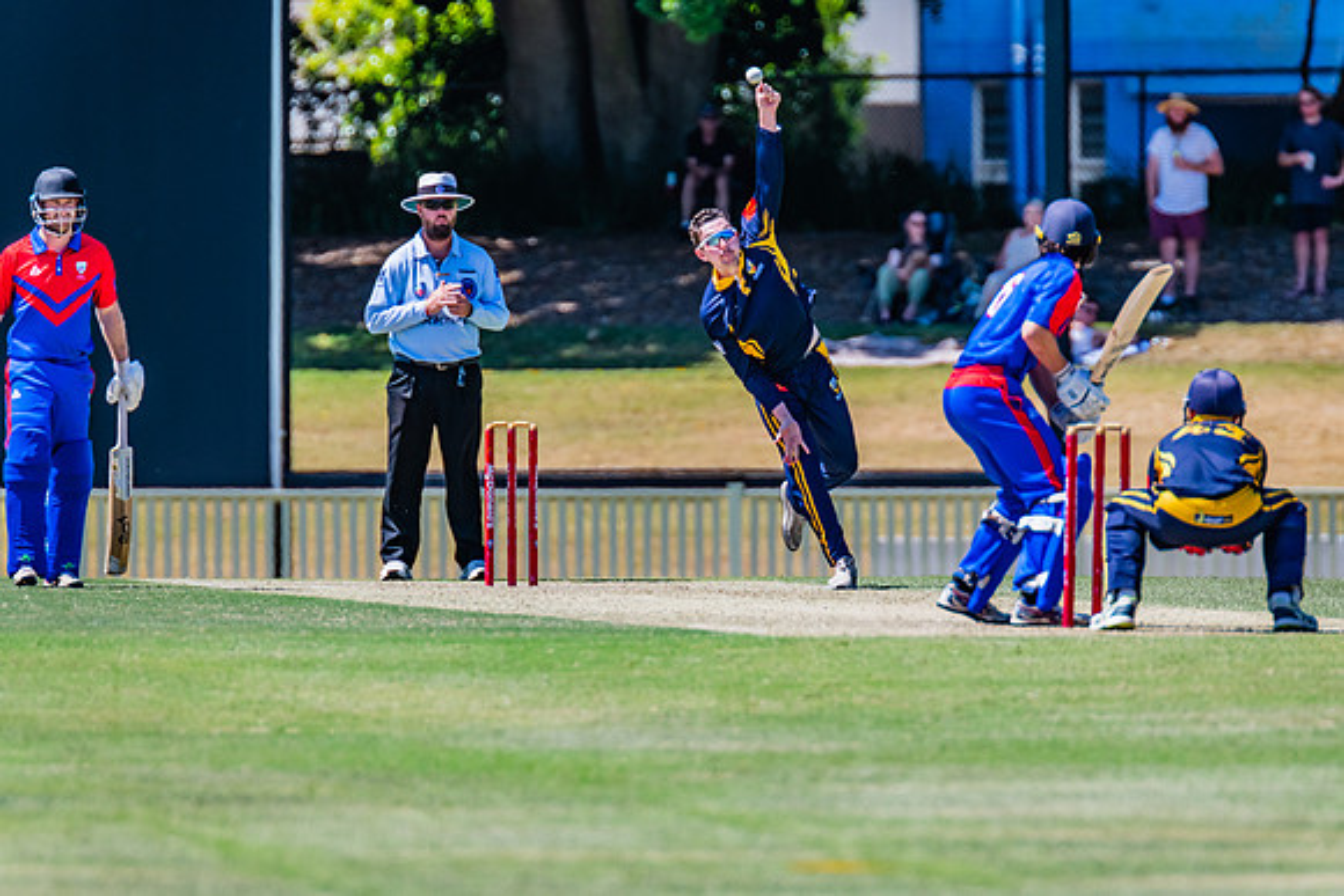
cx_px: 696
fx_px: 23814
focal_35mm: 638
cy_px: 447
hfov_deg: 3.2
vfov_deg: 2.2
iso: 640
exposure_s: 1/2000
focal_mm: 600
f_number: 7.1
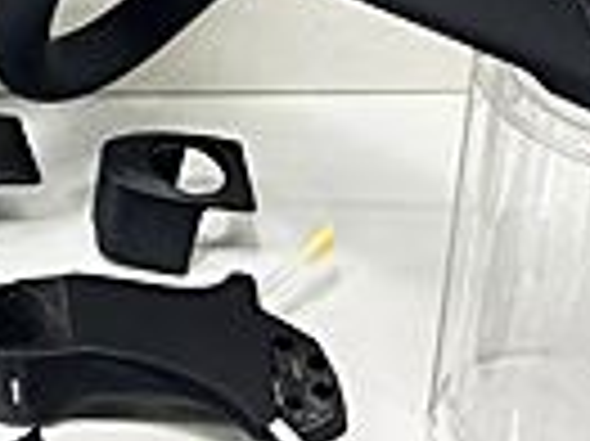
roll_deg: +1.6
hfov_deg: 11.8
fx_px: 2708
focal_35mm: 159
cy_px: -508
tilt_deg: -27.5
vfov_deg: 8.7
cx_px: -315
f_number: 1.8
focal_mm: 4.25
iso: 160
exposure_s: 1/50
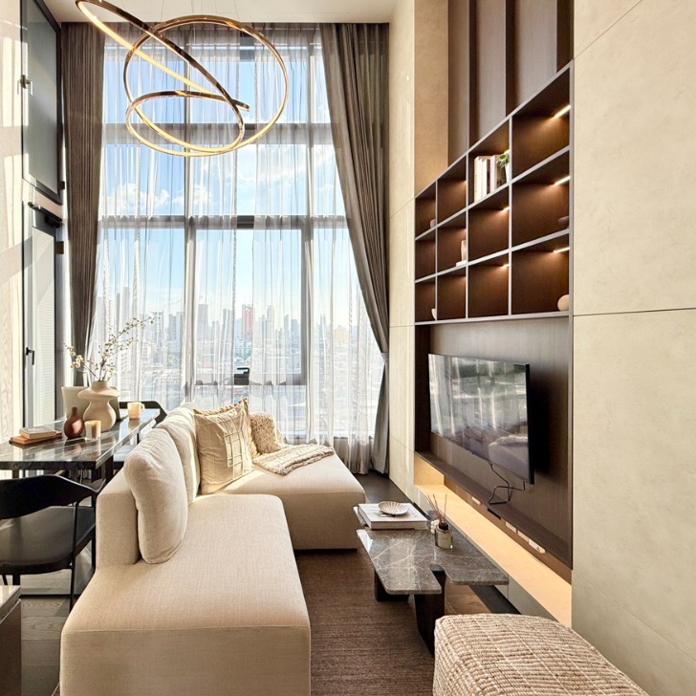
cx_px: 257
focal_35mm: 17
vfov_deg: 84.0
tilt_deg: -0.9
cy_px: 344
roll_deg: +0.1
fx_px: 387
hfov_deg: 82.2
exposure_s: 1/189
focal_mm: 2.22
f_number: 2.2
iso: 64
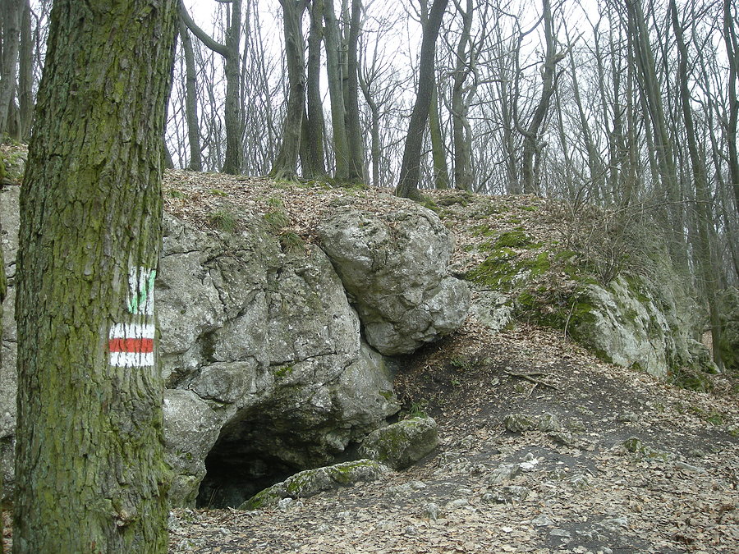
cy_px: 277
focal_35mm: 35
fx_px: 747
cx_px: 370
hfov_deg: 52.6
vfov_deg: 40.7
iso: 50
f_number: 2.8
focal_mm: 5.7
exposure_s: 1/82.1
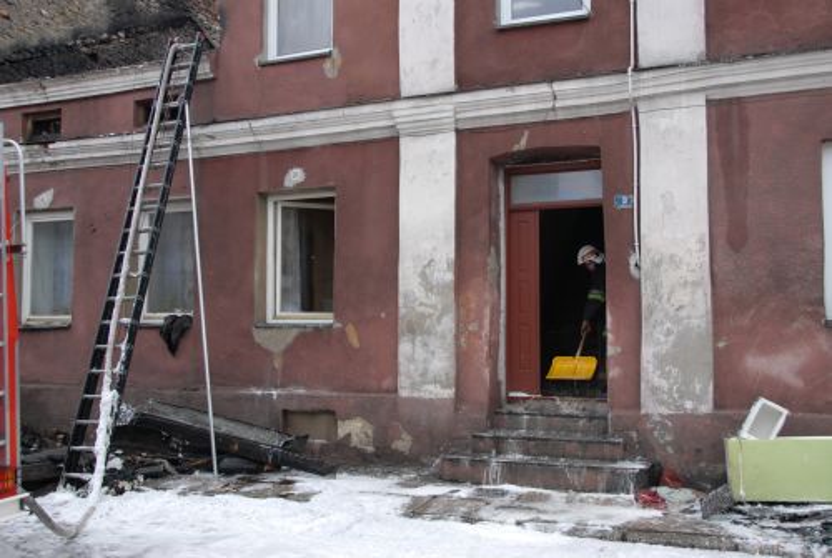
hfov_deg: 53.1
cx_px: 416
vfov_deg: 37.0
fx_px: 833
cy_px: 279
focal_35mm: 36
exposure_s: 1/180
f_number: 7.1
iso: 250
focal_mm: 24
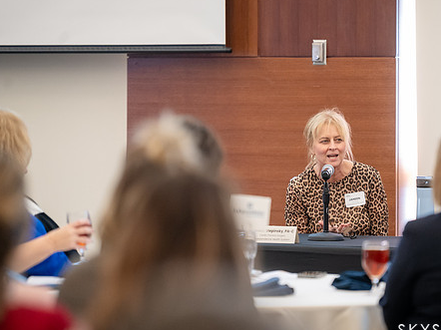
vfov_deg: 5.8
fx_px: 3234
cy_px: 162
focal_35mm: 254
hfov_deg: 7.8
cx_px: 283
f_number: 2.8
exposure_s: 1/200
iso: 3200
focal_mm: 200
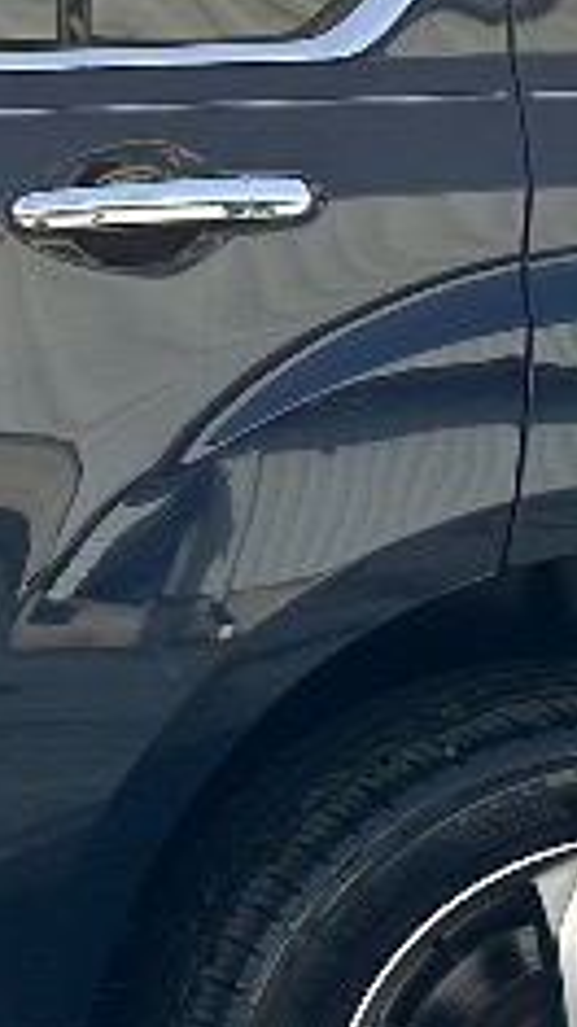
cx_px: -1167
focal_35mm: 160
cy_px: 332
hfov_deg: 6.8
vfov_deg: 13.4
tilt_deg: -10.3
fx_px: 4357
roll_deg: -0.6
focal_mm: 6.86
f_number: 1.78
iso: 80
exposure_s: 1/3597
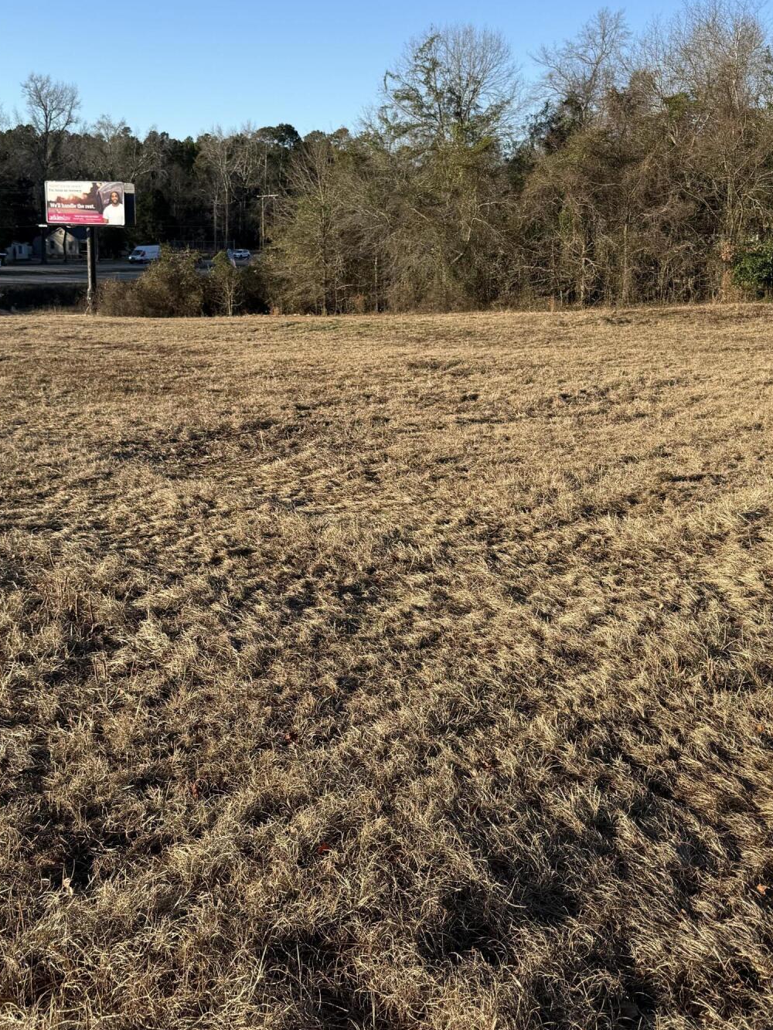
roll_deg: -2.1
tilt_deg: -11.7
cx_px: 333
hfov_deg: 39.6
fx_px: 1072
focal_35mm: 36
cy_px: 445
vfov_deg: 51.2
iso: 80
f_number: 1.78
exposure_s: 1/2169
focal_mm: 6.76
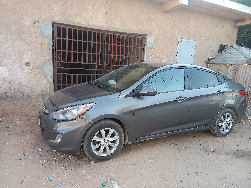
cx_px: 126
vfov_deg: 54.9
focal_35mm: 25
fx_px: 181
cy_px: 94
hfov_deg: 69.4
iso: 40
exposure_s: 1/100
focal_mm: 4.6
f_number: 2
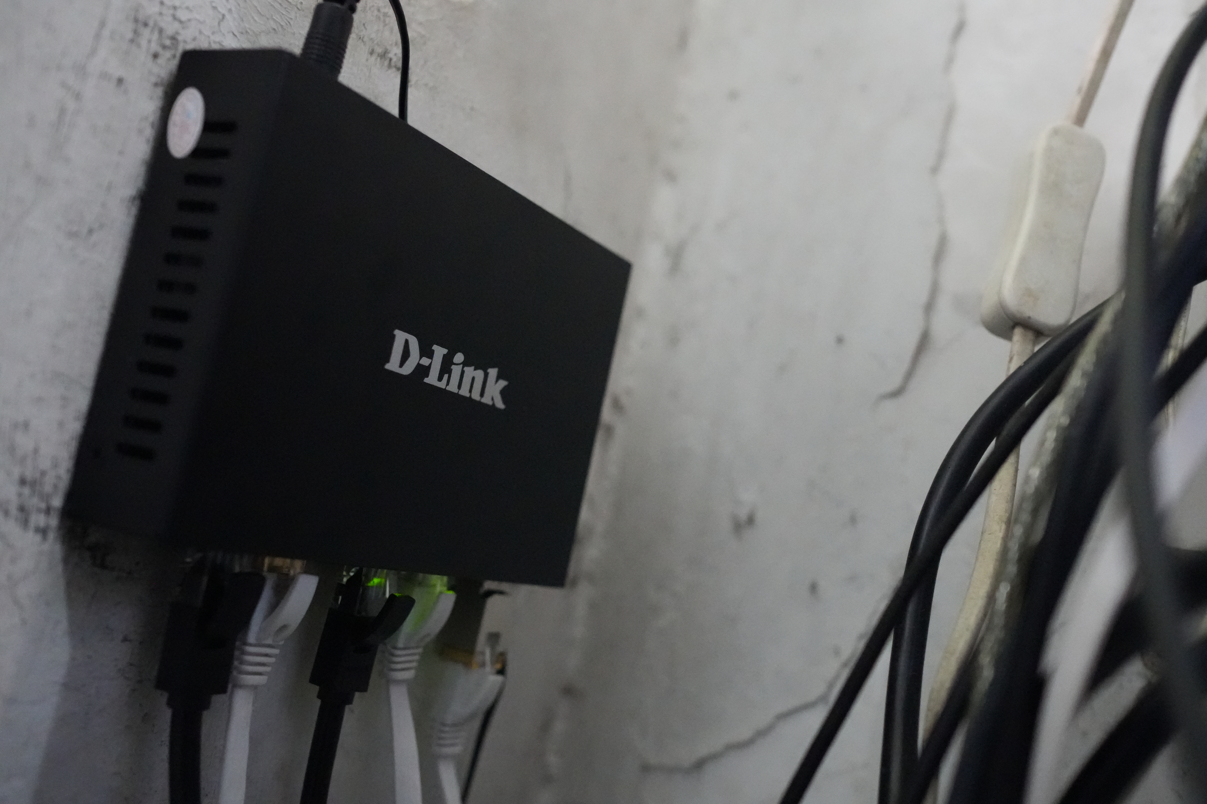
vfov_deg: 36.9
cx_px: 604
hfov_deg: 53.1
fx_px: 1207
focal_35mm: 36
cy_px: 402
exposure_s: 1/250
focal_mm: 24
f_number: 2.8
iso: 8000
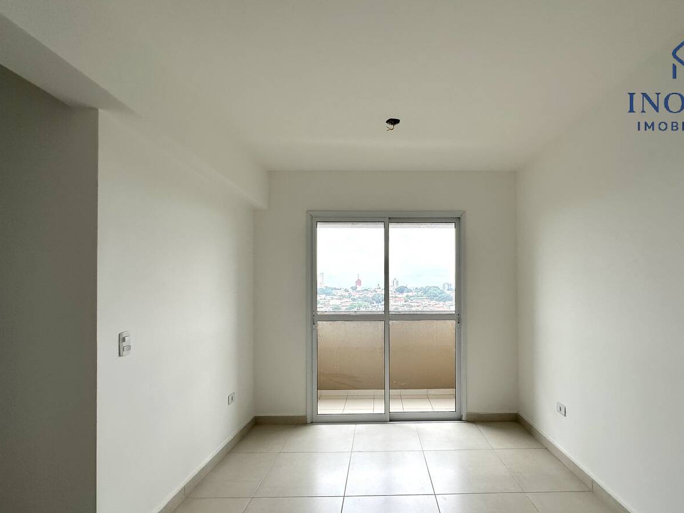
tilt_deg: -0.6
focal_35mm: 17
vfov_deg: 74.4
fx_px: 336
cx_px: 385
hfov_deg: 90.6
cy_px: 289
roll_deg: +0.1
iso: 40
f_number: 2.2
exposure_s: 1/108
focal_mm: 2.22
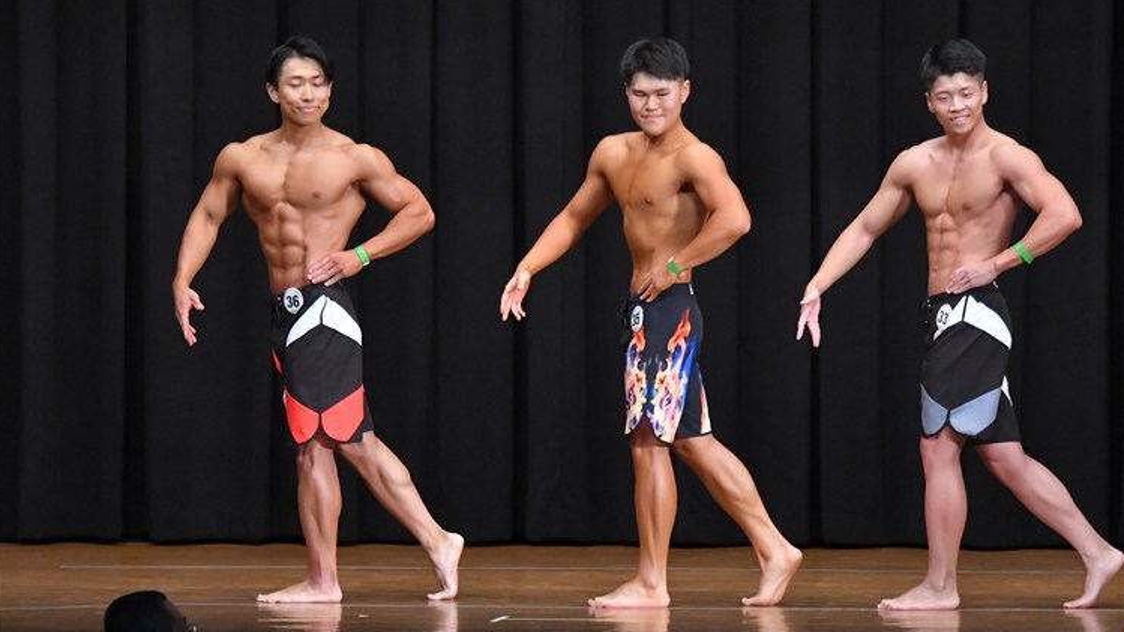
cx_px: 573
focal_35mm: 219
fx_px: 6526
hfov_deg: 9.8
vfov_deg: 5.5
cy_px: 335
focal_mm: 135
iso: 8000
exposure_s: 1/400
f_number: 5.6
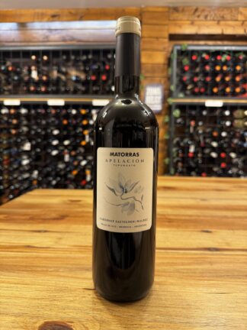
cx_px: 124
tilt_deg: -5.3
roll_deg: -0.7
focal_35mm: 24
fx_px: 228
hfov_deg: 56.8
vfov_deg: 71.6
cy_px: 165
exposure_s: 1/50
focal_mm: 6.76
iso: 250
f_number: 1.78
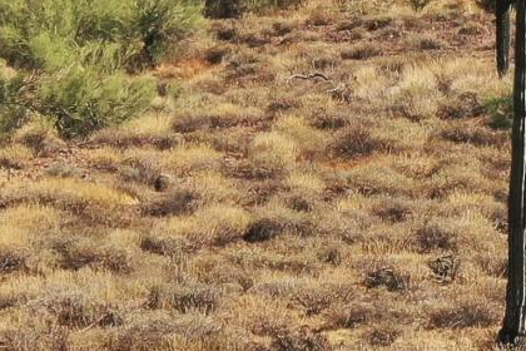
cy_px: -123
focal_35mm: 200
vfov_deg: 6.8
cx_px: 347
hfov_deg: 10.3
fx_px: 2922
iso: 100
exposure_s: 1/320
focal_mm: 10.26
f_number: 5
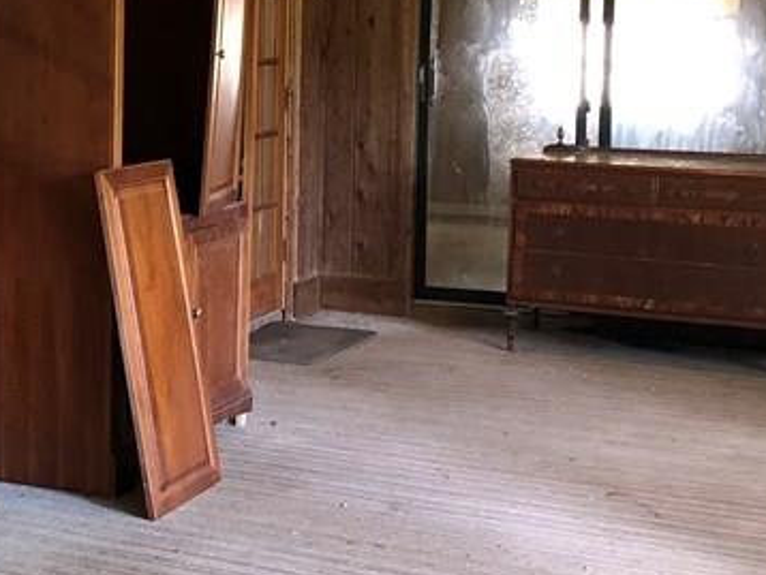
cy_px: 175
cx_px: 73
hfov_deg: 23.7
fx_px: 1771
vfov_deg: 18.4
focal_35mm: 80
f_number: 1.8
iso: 100
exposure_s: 1/13
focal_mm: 3.99
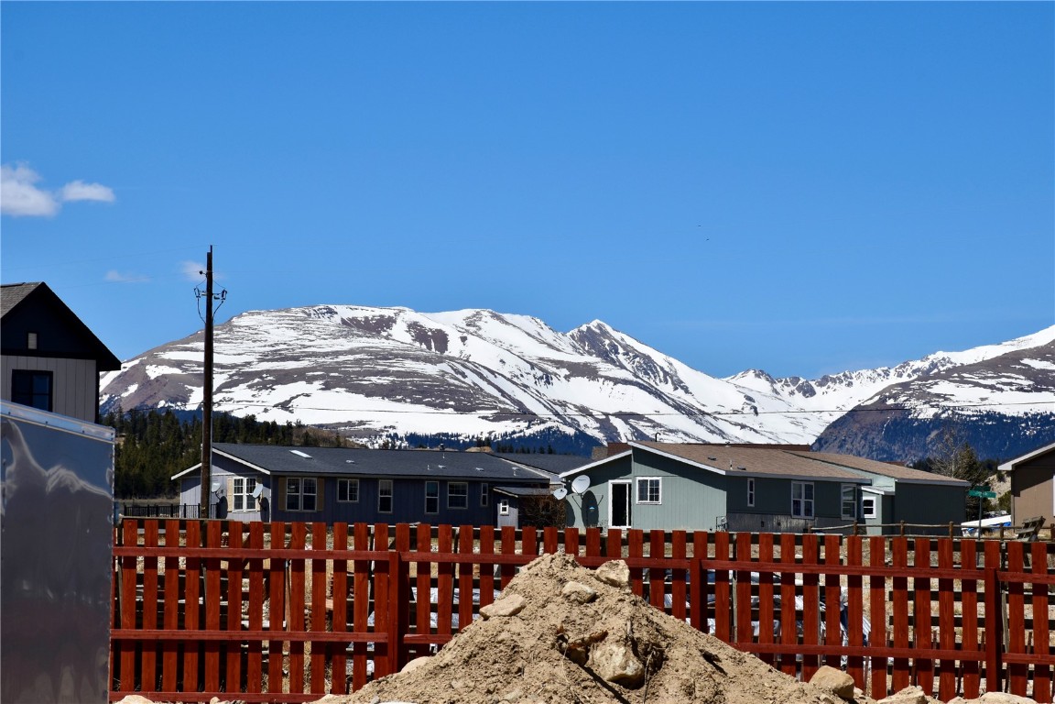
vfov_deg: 10.2
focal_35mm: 135
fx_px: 3956
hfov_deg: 15.2
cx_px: 528
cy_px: 352
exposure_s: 1/640
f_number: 13
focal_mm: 90
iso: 200
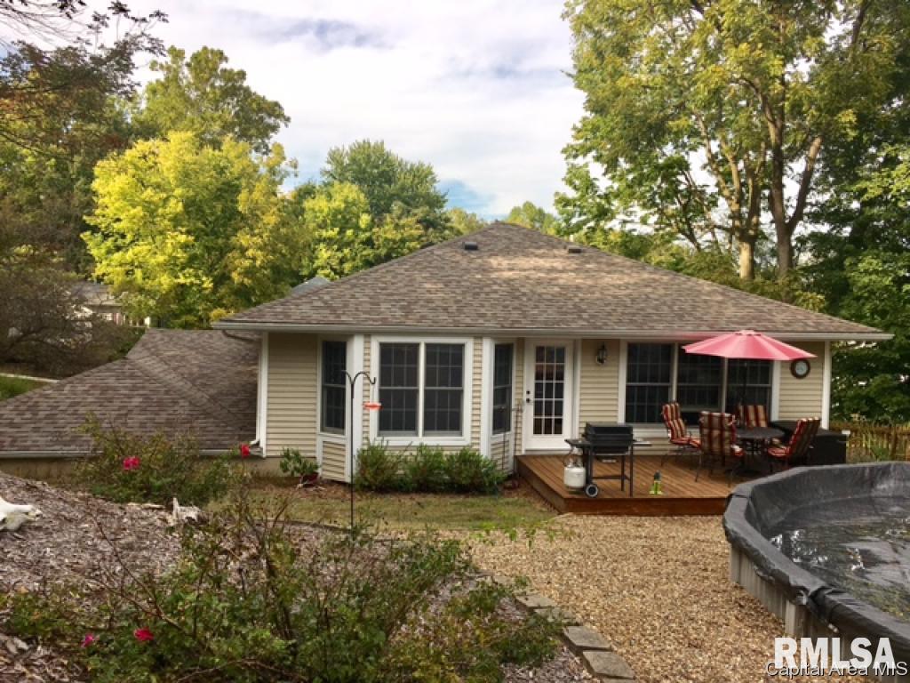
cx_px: 455
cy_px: 342
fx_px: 762
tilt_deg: -4.6
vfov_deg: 48.2
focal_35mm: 29
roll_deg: -1.5
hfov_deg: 61.7
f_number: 2.2
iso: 25
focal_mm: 4.15
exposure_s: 1/668
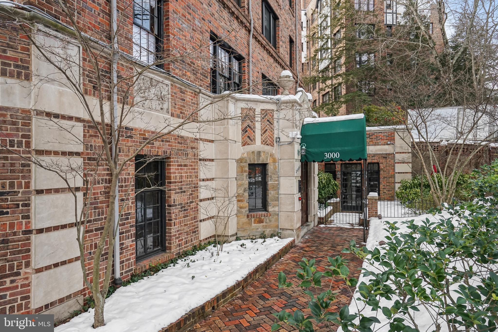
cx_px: 249
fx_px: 318
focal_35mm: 23
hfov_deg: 76.1
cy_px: 166
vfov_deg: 55.1
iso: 800
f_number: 8
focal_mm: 23
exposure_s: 1/320
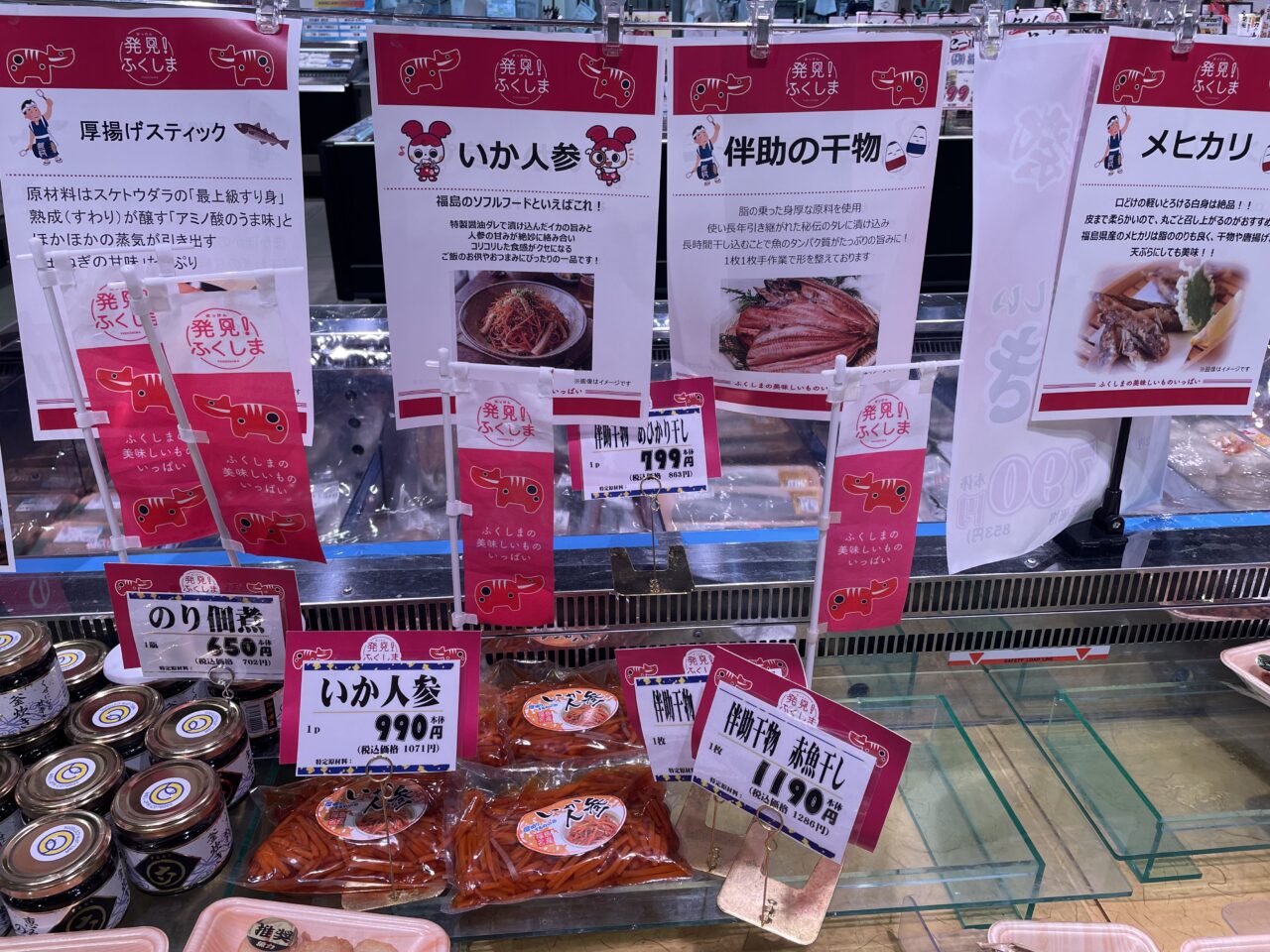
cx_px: 635
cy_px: 476
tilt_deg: -25.7
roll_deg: -0.1
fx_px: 954
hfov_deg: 67.3
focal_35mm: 26
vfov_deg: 53.1
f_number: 1.6
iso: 32
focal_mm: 4.2
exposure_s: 1/125
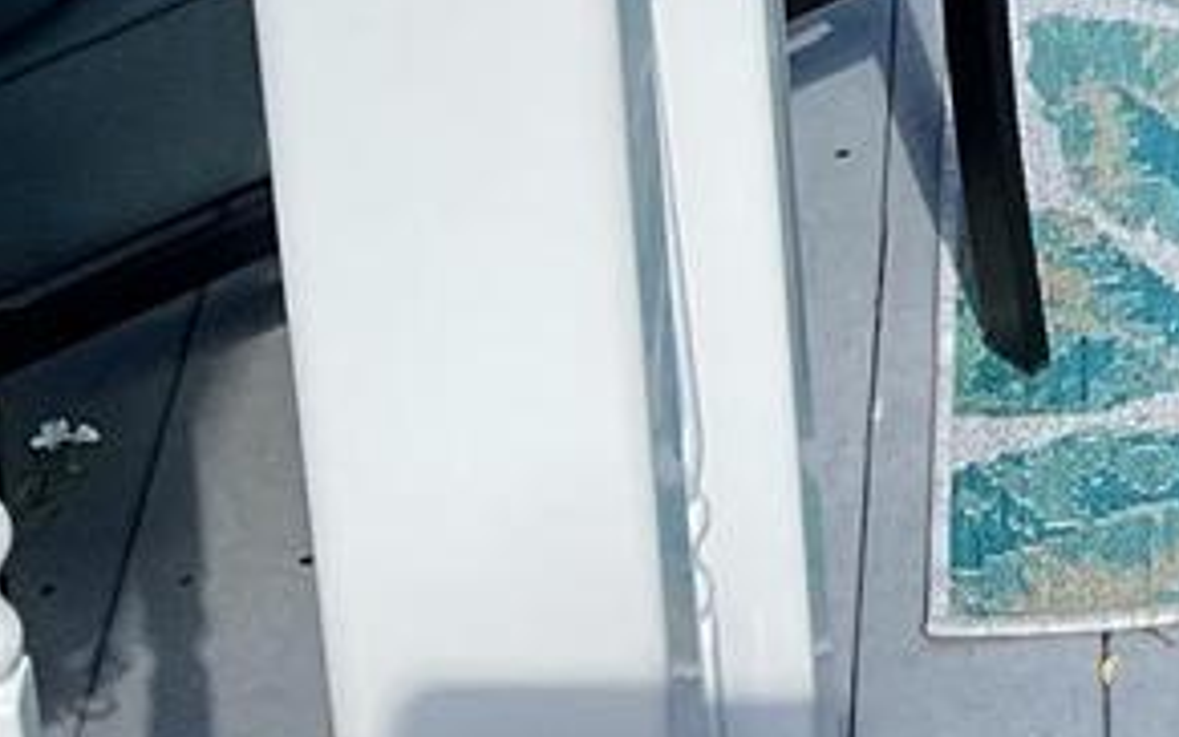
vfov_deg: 8.1
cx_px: 2261
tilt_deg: -18.9
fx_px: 4885
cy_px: -915
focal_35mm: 152
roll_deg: -2.1
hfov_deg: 12.3
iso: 16
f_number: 1.8
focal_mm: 3
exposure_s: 1/842
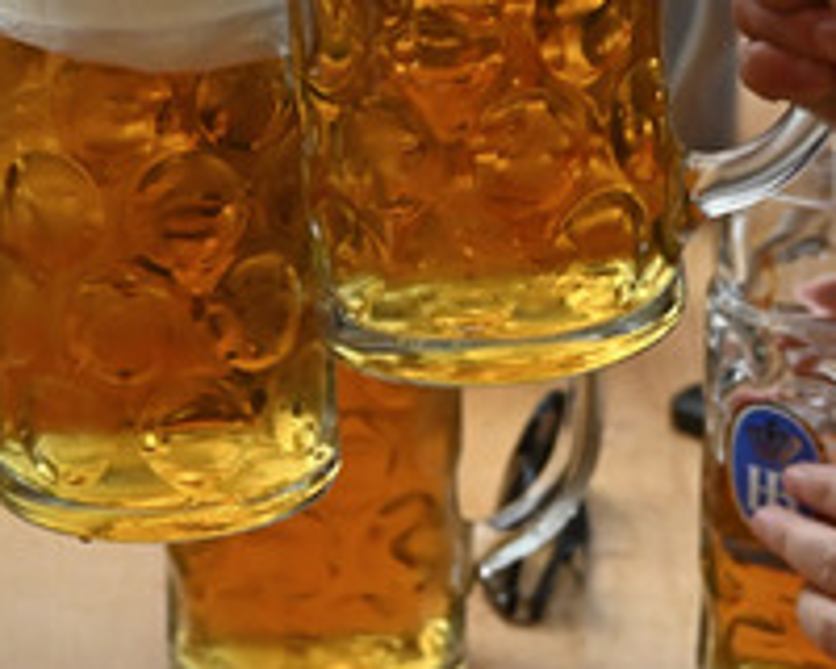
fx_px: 4553
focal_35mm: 184
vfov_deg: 8.4
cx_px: 389
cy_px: 151
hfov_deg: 10.5
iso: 5000
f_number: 5
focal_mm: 58
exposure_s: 1/400
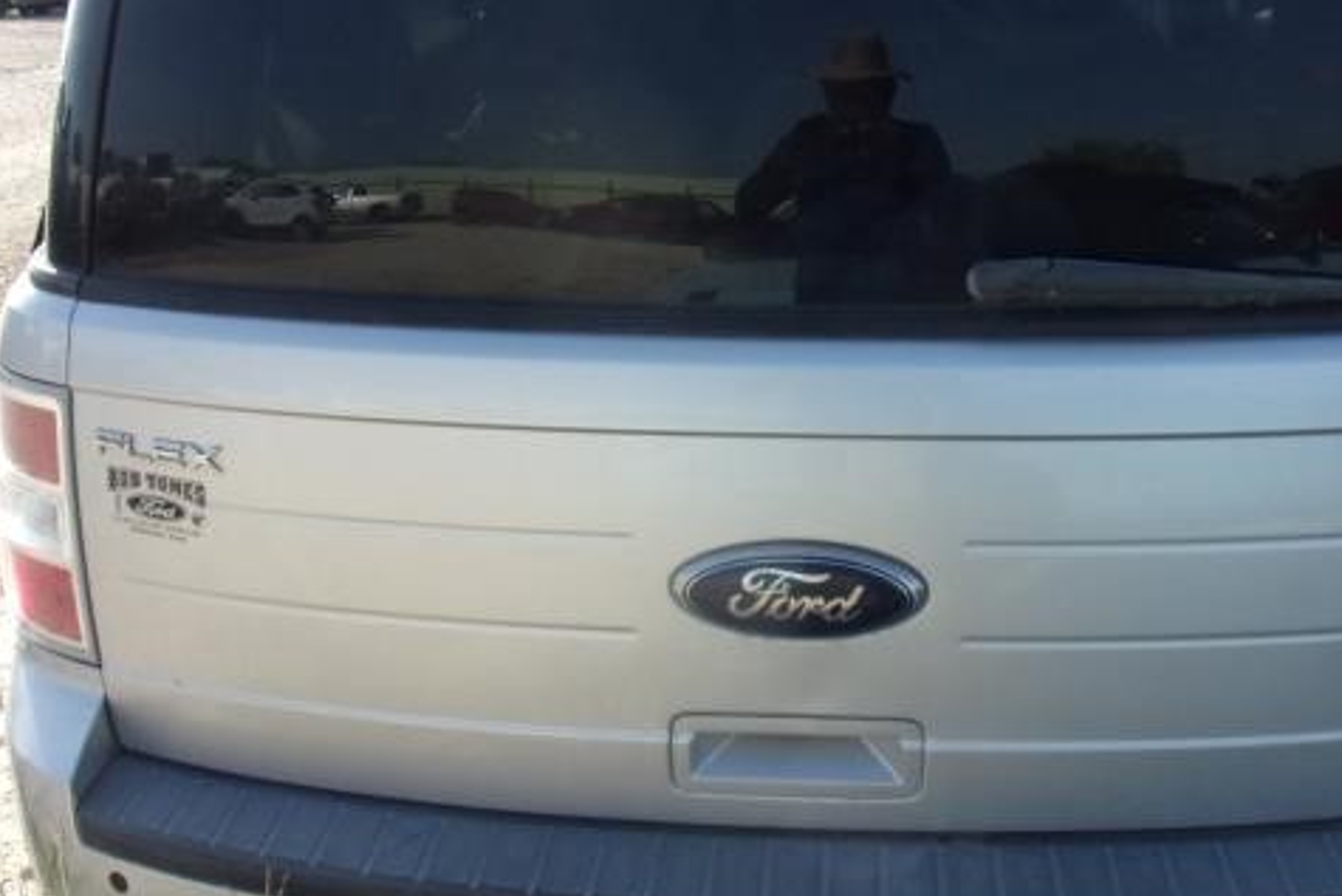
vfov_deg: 31.9
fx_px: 1566
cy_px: 415
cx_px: 802
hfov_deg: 46.1
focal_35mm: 42
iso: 80
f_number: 3.3
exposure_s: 1/600
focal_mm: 4.3
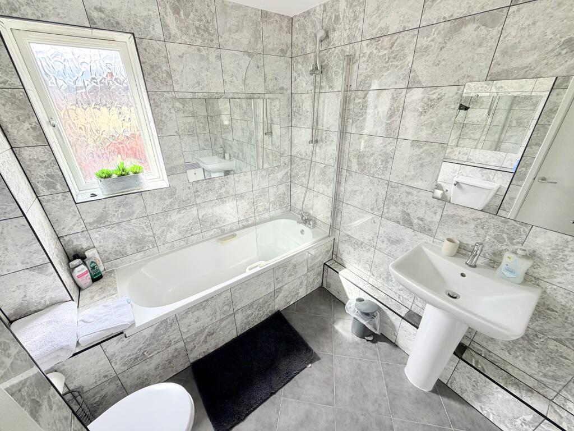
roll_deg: +1.3
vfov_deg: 85.7
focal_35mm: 14
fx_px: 232
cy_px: 216
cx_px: 287
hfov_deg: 102.1
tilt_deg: -26.8
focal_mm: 2.22
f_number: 2.2
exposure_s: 1/121
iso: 125
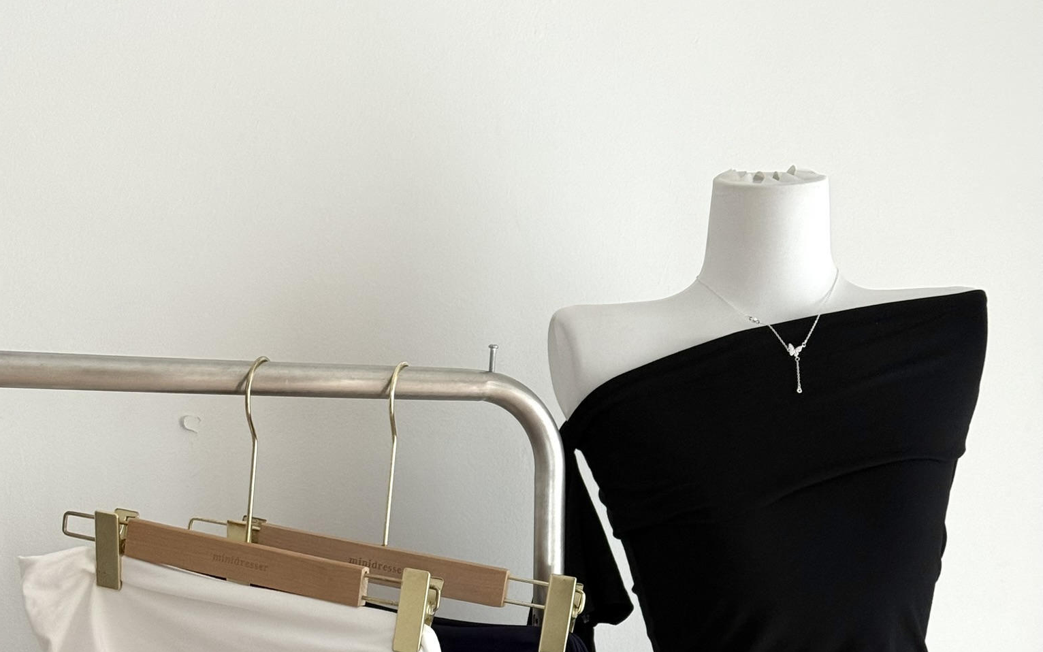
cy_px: 649
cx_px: 521
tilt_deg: -4.1
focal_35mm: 68
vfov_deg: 18.7
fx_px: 1933
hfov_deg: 30.2
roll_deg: -1.0
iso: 160
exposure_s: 1/60
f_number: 1.78
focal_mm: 6.76
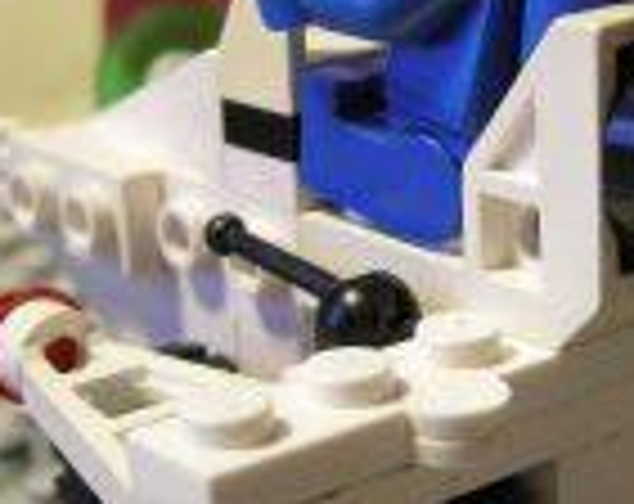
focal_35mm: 100
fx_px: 1871
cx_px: 513
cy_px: 284
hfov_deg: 19.0
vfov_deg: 15.3
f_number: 2.7
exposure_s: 1/35.7
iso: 400
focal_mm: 7.5
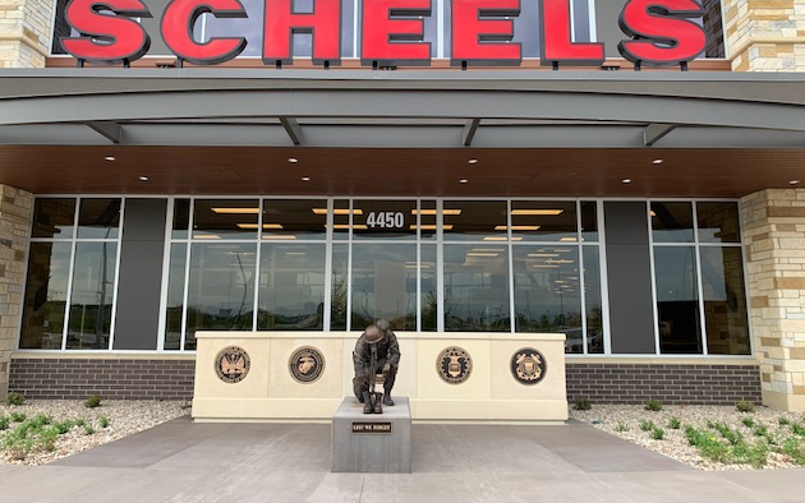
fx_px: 614
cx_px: 400
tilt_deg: +10.4
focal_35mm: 28
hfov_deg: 66.5
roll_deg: -1.8
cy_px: 220
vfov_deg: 44.5
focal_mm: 4.25
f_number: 1.8
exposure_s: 1/507
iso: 25
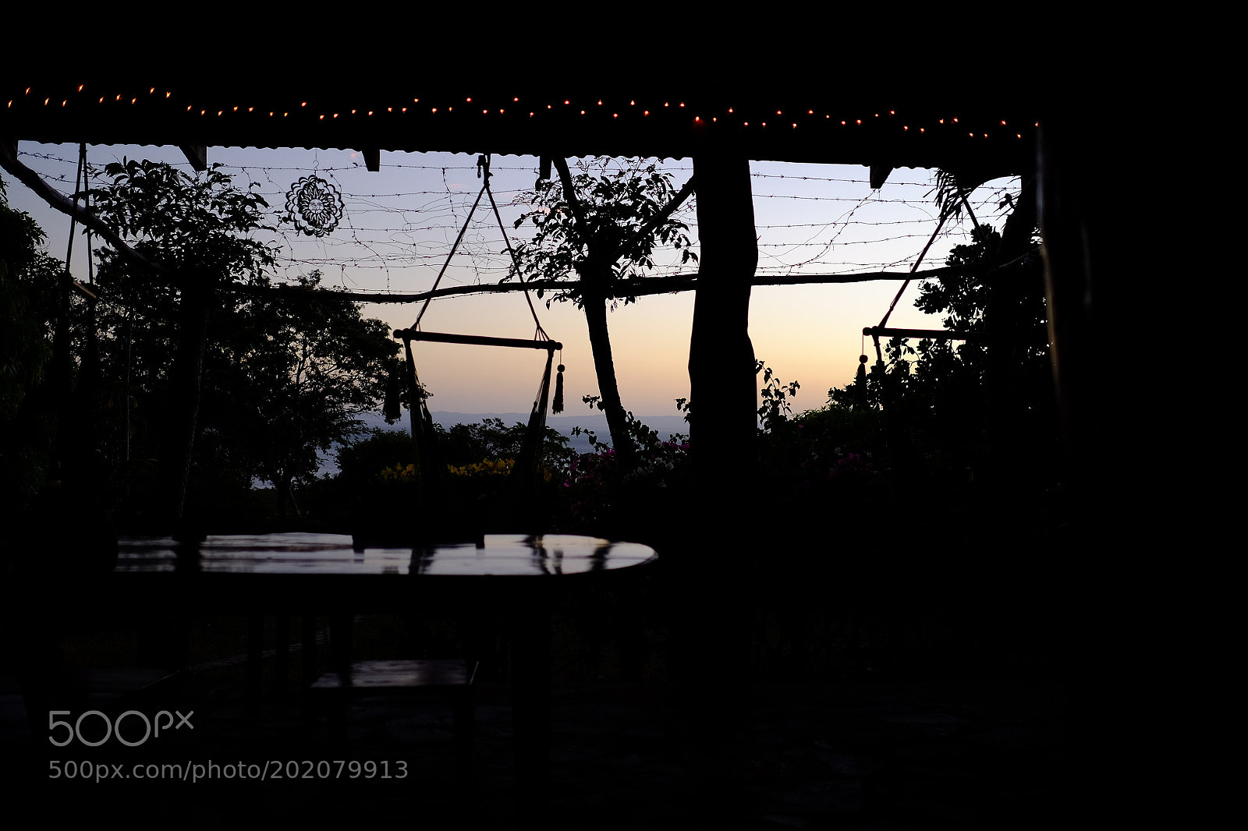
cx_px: 624
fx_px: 1213
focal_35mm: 35
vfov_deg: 37.8
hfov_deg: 54.4
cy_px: 416
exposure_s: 1/200
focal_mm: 23
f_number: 2
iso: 200
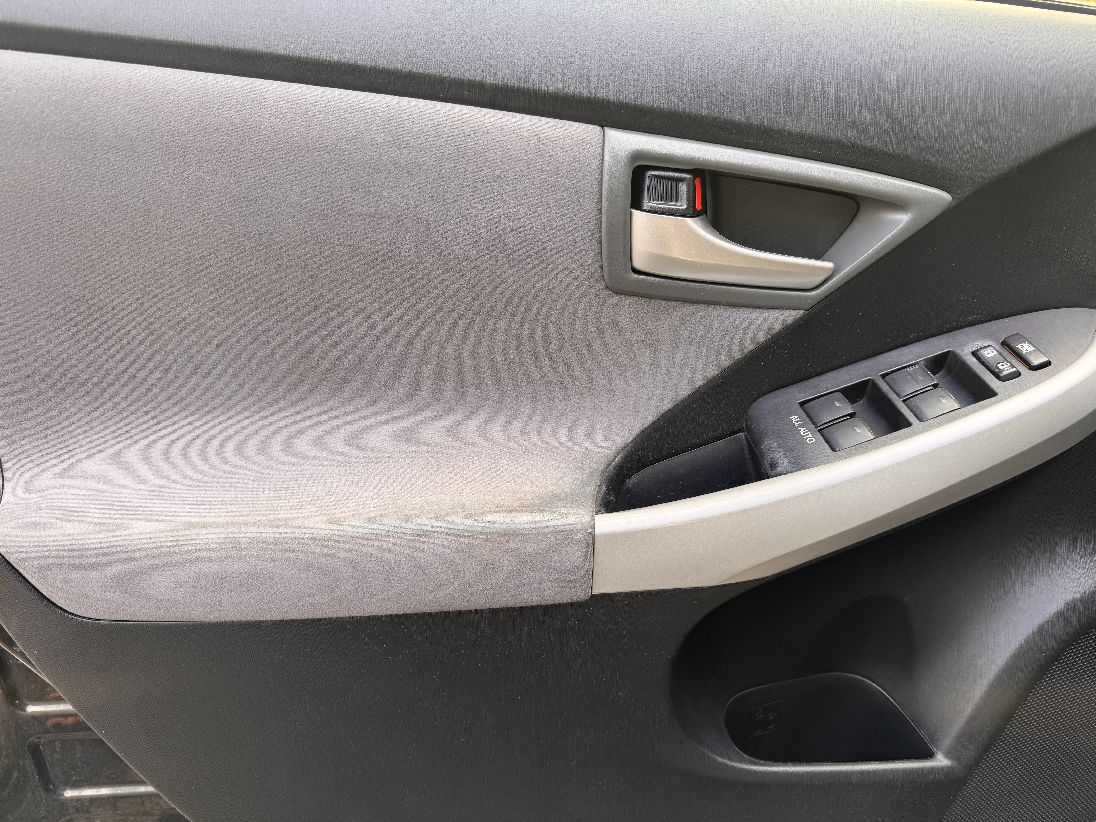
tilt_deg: -23.7
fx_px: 760
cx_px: 548
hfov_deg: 71.6
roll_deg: +1.3
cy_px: 411
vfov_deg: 56.8
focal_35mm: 24
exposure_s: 1/121
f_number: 1.78
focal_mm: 6.76
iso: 80
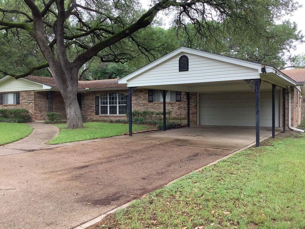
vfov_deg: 45.4
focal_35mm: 31
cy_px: 114
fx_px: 273
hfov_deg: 58.4
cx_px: 152
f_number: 2.4
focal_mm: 3.3
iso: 50
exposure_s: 1/100
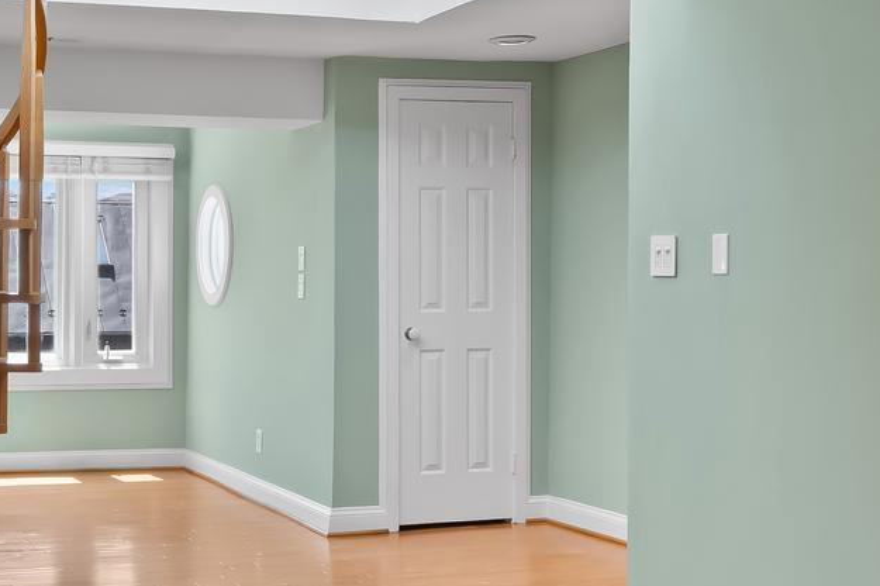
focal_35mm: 59
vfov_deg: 23.0
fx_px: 1441
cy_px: 250
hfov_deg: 33.4
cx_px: 242
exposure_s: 1/2.5
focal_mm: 12
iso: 250
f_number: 10
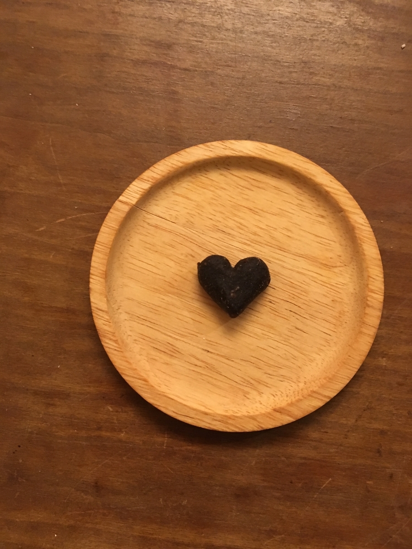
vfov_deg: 61.7
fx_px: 460
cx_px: 206
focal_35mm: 29
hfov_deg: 48.2
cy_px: 274
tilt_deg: -88.1
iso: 200
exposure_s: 1/17
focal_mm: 4.15
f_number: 2.2
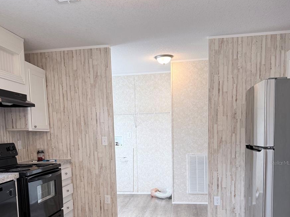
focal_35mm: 33
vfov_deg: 41.7
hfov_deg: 55.3
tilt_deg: -5.7
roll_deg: +1.9
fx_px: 276
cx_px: 144
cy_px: 163
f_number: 1.78
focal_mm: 6.76
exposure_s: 1/120
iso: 125
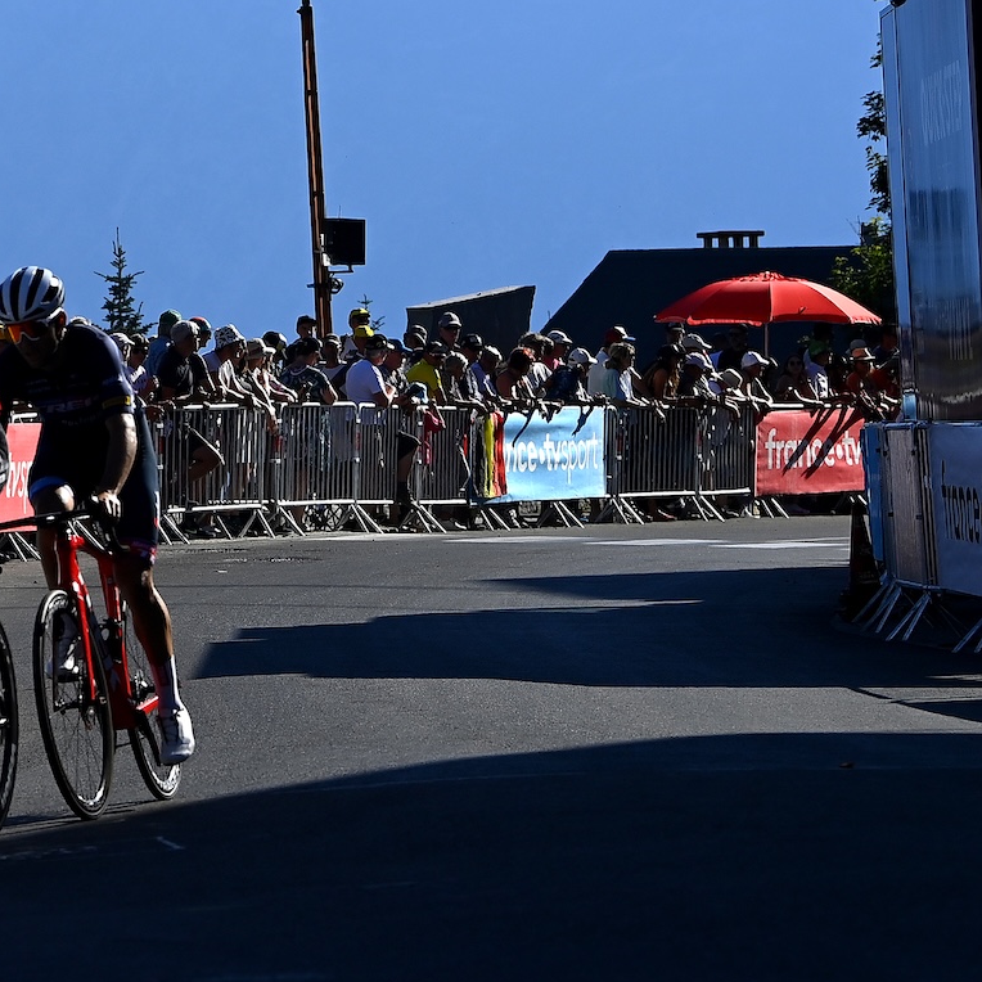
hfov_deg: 6.8
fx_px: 8281
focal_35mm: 258
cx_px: -96
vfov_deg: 6.8
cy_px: 156
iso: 320
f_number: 6.3
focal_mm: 116
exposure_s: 1/2500
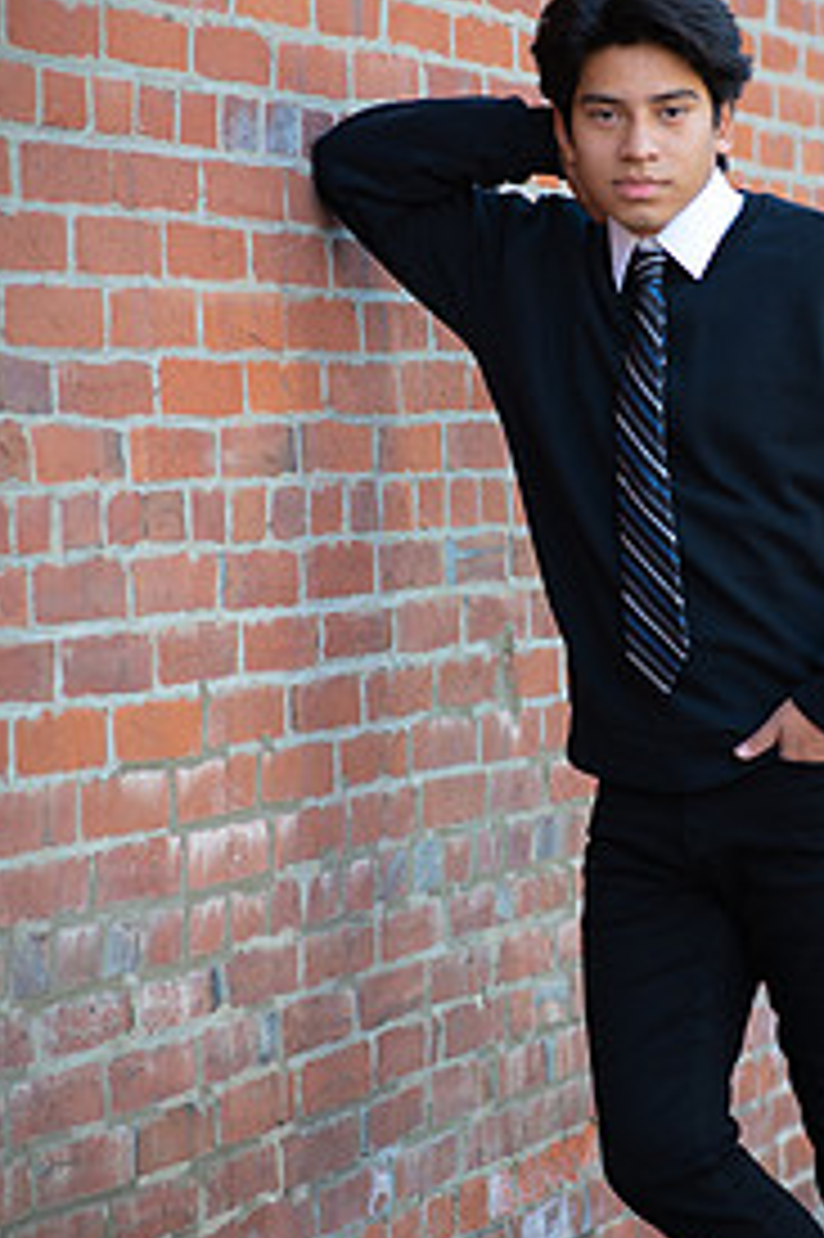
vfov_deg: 14.8
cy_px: 581
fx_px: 4778
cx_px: 603
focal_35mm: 139
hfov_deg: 9.8
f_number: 2.8
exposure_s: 1/200
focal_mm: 85
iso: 180
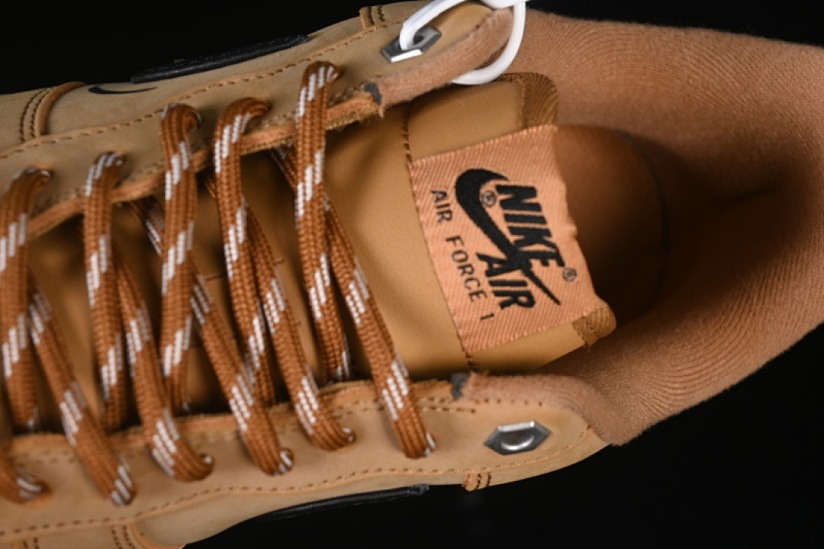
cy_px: 274
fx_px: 1717
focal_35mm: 75
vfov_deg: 18.2
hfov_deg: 27.0
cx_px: 412
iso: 160
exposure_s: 1/60
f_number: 6.3
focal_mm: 50
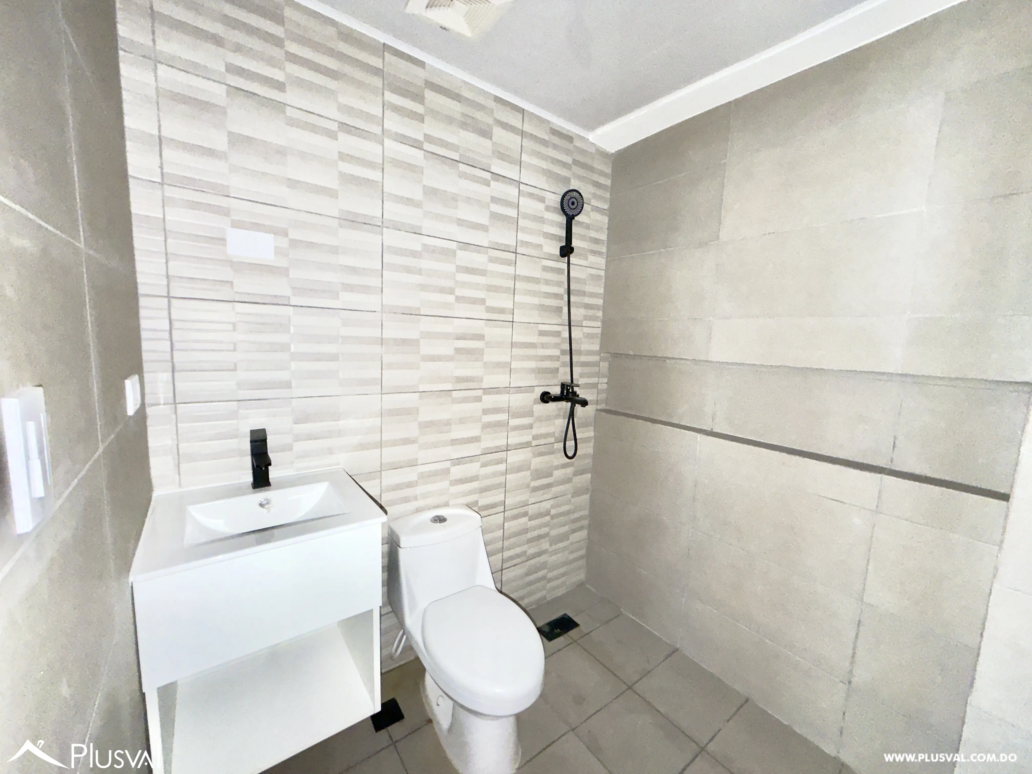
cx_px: 516
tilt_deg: -8.4
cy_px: 387
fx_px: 417
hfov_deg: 102.1
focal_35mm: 14
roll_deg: -2.7
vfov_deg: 85.7
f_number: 2.2
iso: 200
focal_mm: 2.22
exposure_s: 1/30
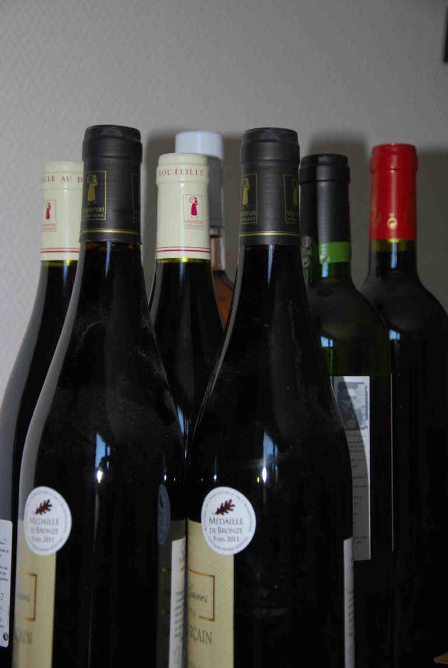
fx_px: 1340
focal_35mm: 72
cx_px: 224
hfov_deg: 19.0
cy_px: 334
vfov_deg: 28.0
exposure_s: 1/60
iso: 200
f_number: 5
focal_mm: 48
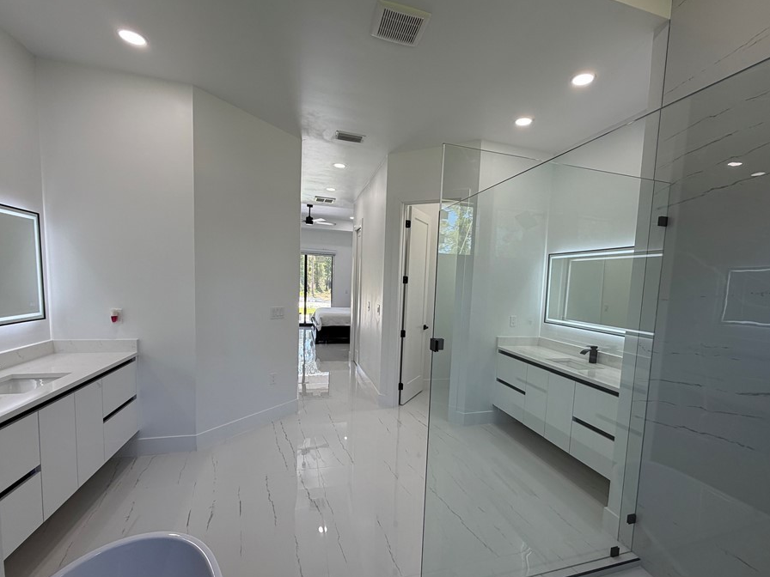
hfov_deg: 94.4
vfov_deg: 77.9
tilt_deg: -5.1
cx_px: 412
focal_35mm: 16
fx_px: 356
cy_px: 314
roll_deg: -2.1
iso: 80
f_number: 2.2
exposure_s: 1/120
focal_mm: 2.22
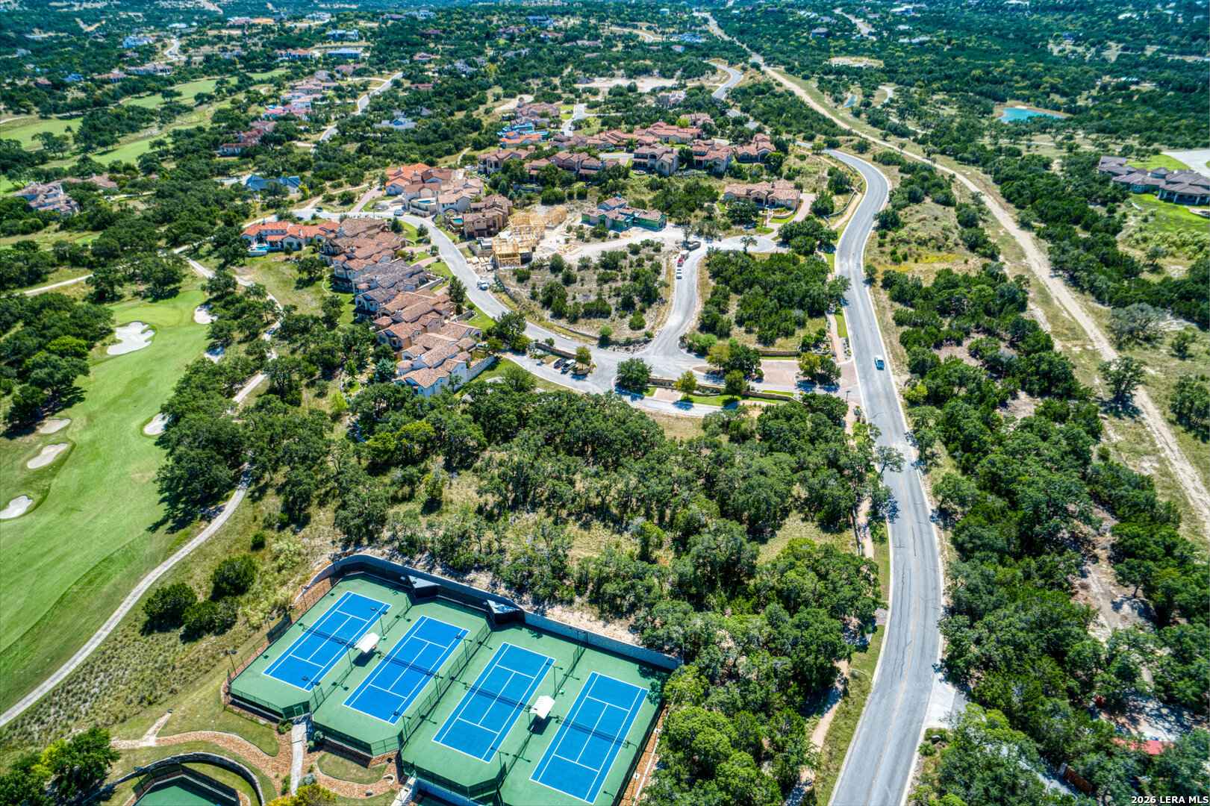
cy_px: 403
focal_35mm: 24
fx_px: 806
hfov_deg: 73.8
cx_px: 605
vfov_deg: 53.1
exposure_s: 1/160
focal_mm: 8.8
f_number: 4
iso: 100
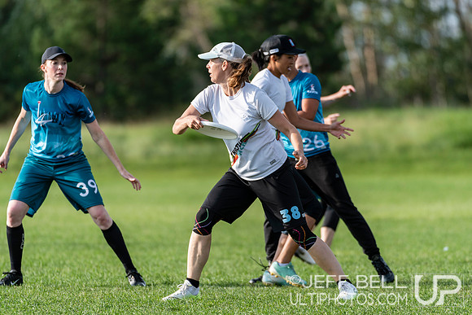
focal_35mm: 525
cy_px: 158
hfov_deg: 3.9
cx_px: 236
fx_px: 6885
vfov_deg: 2.6
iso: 180
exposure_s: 1/1000
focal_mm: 350
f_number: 4
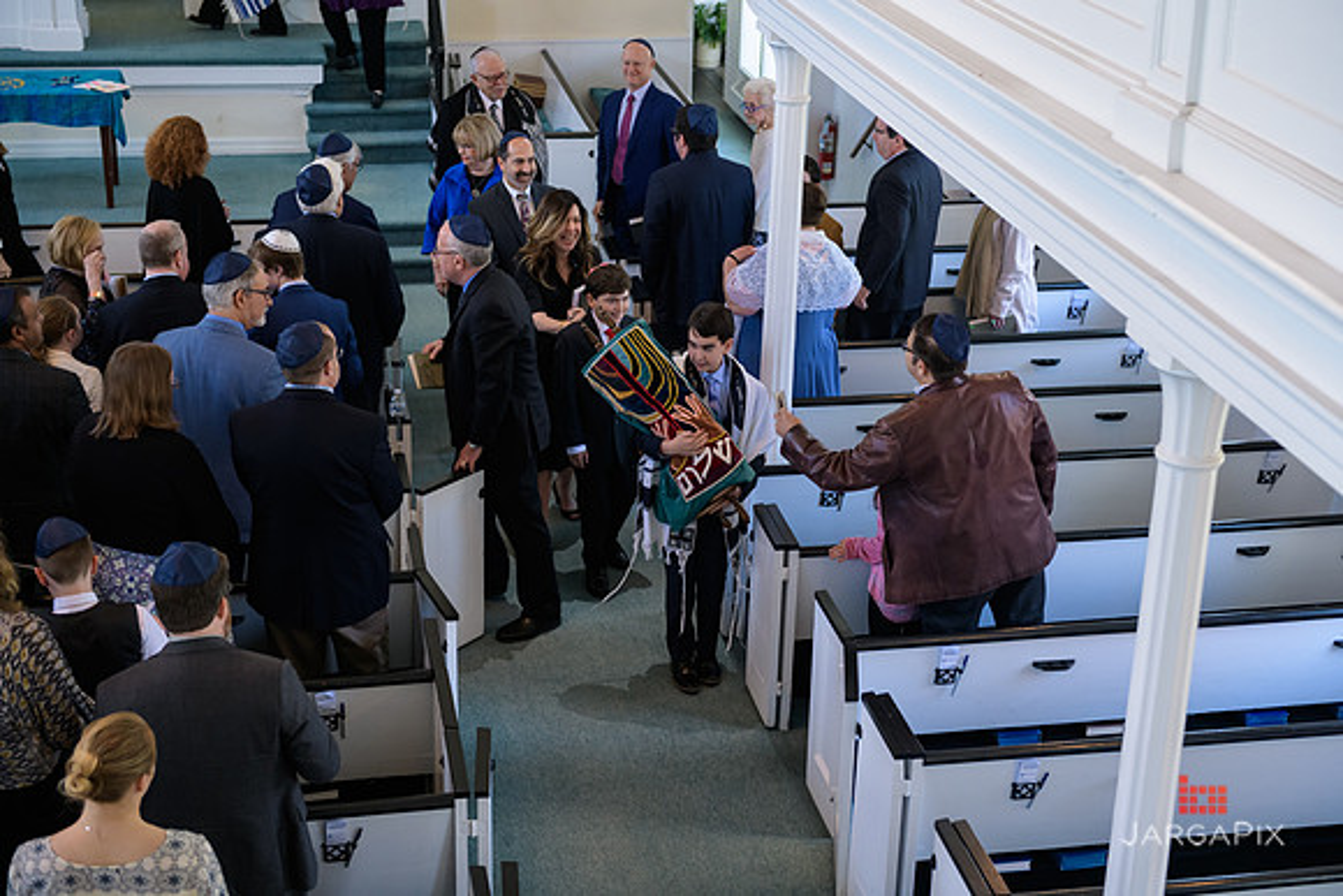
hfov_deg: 36.2
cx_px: 672
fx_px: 2052
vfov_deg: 24.6
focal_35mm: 55
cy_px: 448
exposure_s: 1/200
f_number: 3.2
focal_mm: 55
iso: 1000
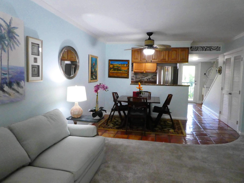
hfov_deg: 71.6
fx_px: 169
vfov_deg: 56.8
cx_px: 122
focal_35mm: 24
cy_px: 92
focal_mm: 4.3
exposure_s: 1/60
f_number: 3.3
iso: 1000
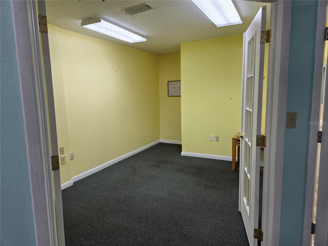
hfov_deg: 73.9
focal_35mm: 23
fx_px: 218
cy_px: 123
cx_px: 164
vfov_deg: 58.9
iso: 50
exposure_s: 1/120
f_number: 1.8
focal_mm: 5.4
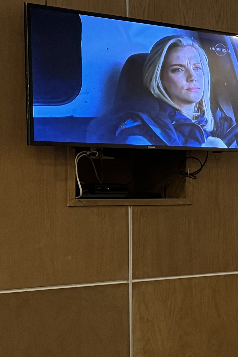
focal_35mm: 92
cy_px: 215
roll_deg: -1.3
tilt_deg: -2.3
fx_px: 912
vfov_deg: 22.1
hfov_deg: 11.1
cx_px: 657
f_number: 1.78
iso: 250
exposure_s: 1/60
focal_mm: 6.76
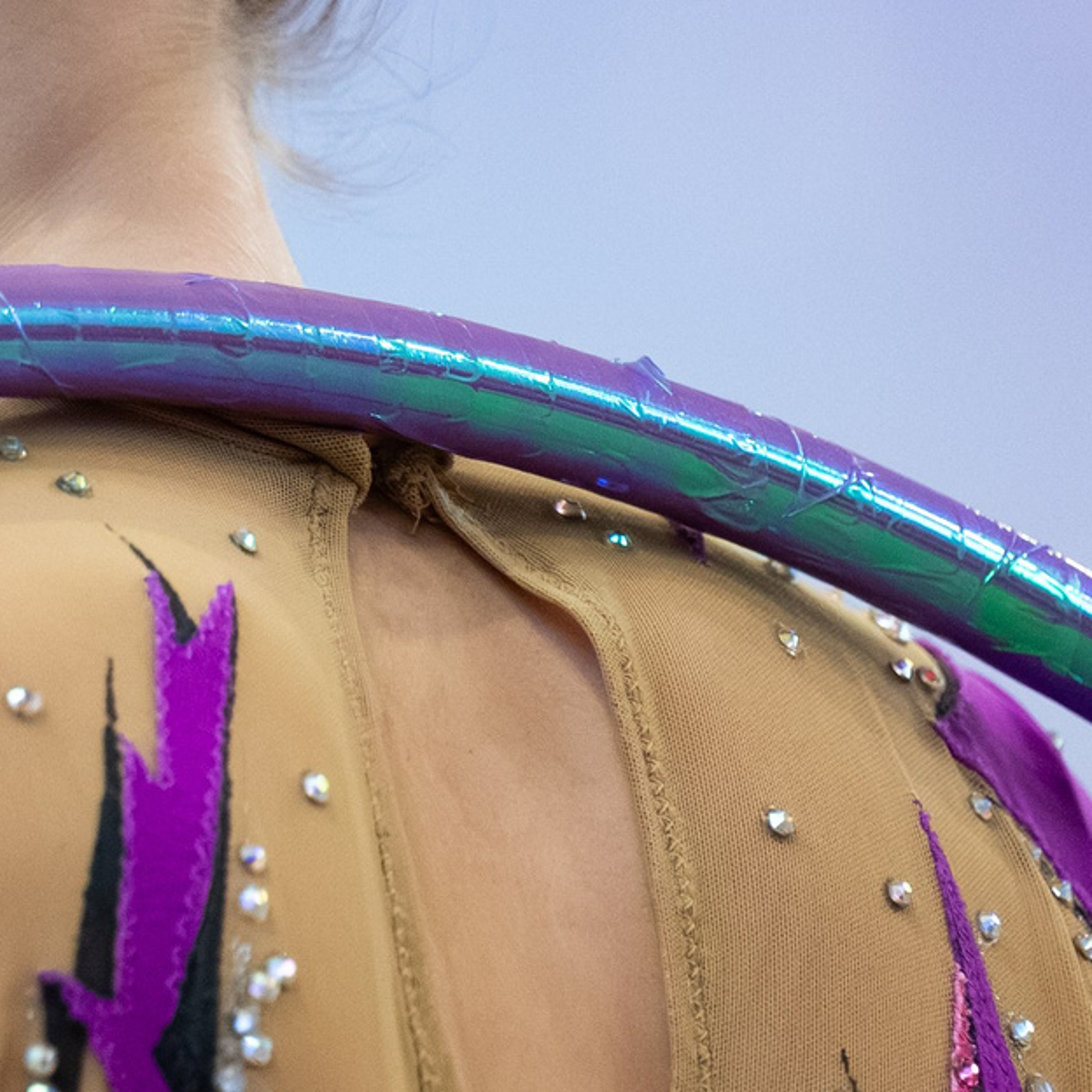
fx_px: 27624
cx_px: -548
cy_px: -205
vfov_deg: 2.3
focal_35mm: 774
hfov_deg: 2.3
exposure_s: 1/800
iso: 4000
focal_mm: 200
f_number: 3.2
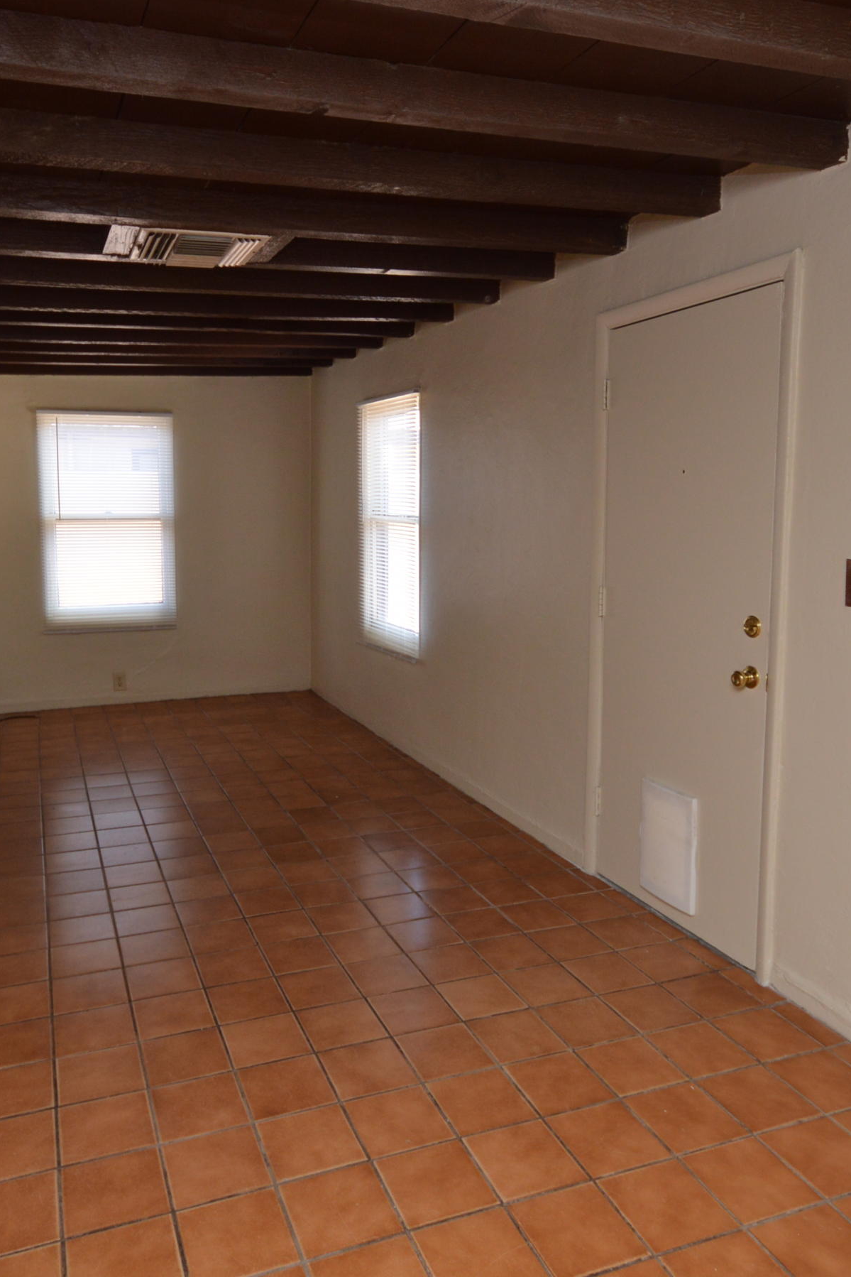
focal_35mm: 25
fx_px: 886
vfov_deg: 71.3
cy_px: 576
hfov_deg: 51.2
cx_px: 380
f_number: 5
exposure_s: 1/100
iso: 400
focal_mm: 10
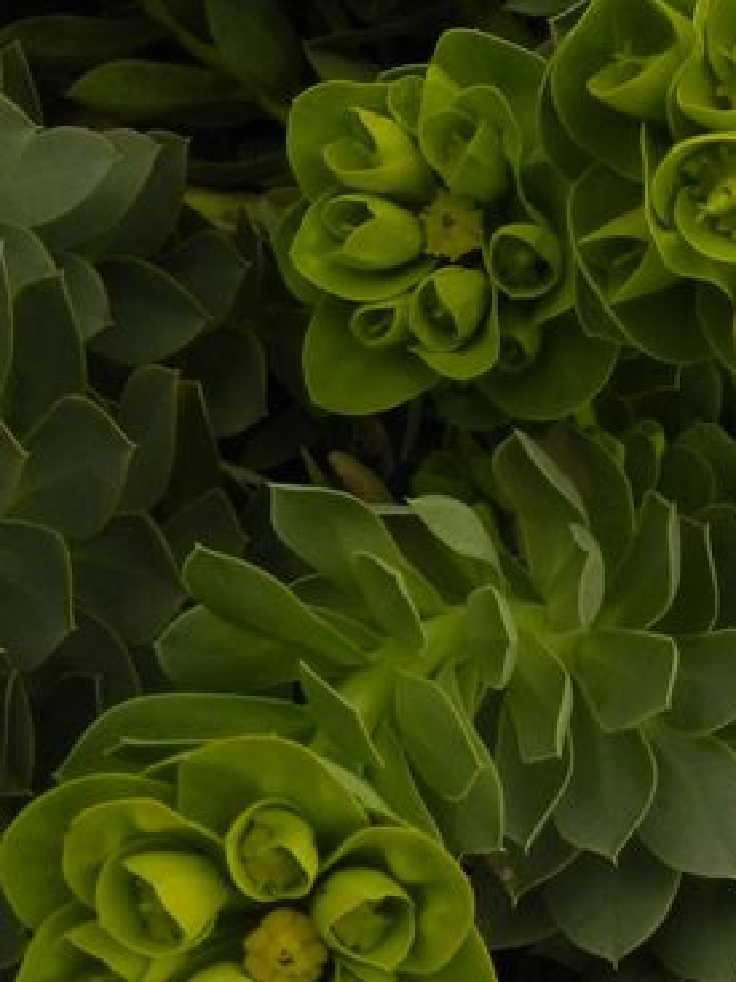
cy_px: 209
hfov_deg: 20.3
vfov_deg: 26.6
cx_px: 546
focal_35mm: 72
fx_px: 2042
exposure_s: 1/160
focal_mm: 5.9
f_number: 5.6
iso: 200
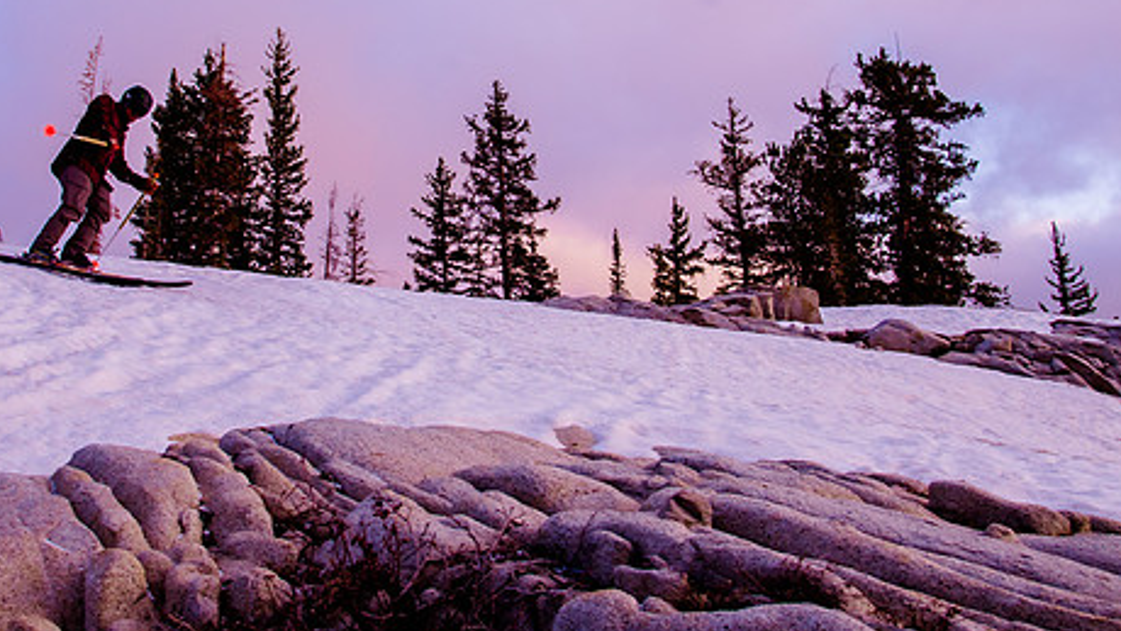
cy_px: 144
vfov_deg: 27.9
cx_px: 480
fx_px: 1249
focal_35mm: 42
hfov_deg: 48.2
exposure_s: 1/200
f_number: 8
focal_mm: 24
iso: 1250
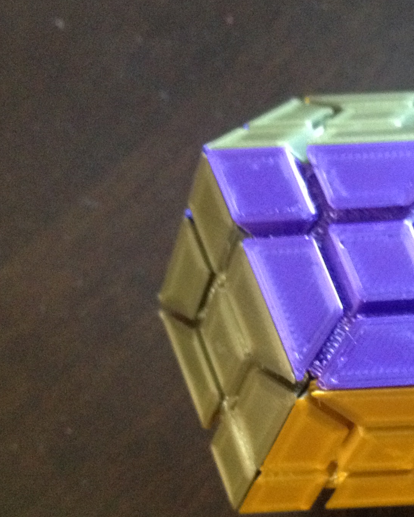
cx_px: 389
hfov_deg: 22.8
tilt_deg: -80.4
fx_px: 996
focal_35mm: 65
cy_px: 268
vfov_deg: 29.1
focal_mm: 4.28
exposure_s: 1/15
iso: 500
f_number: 2.4
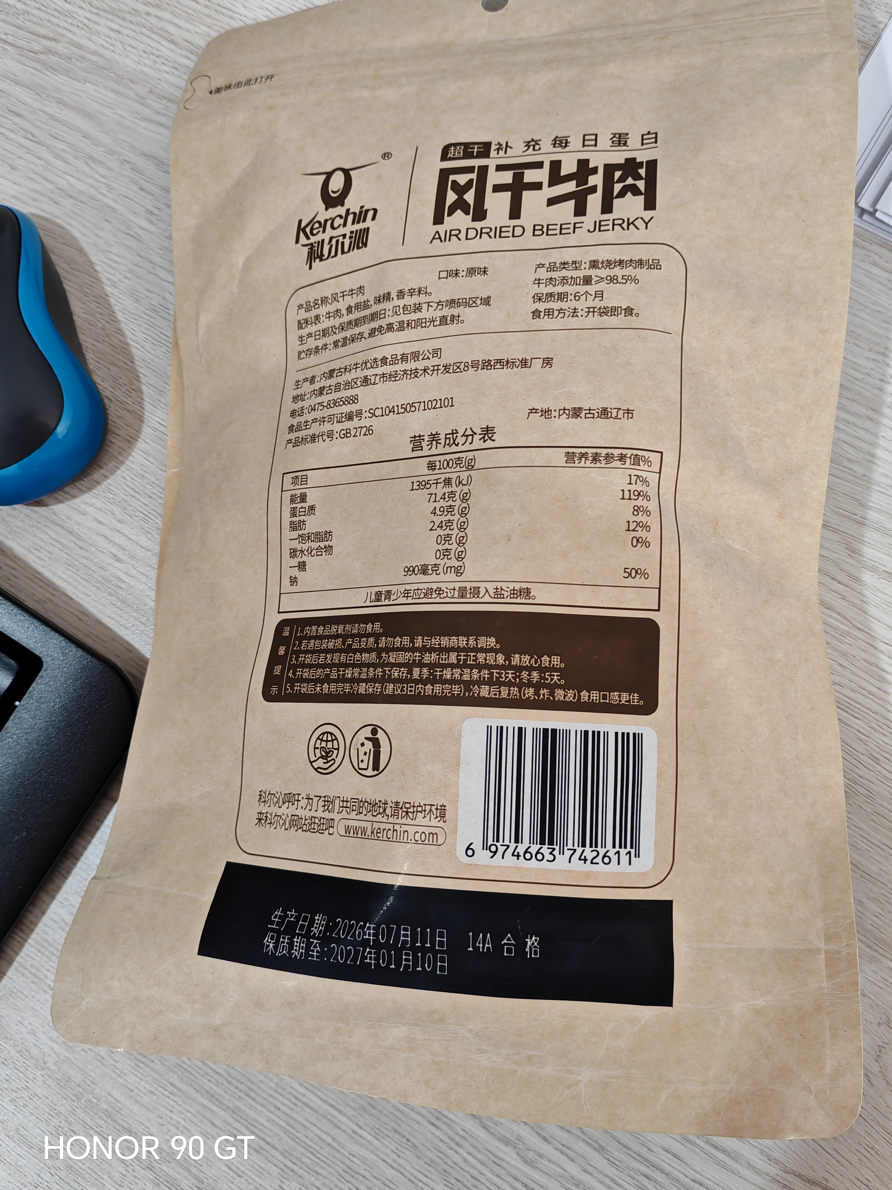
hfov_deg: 49.7
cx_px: 461
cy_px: 580
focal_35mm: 28
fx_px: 962
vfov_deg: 63.4
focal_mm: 5.52
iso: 250
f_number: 1.95
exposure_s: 1/50
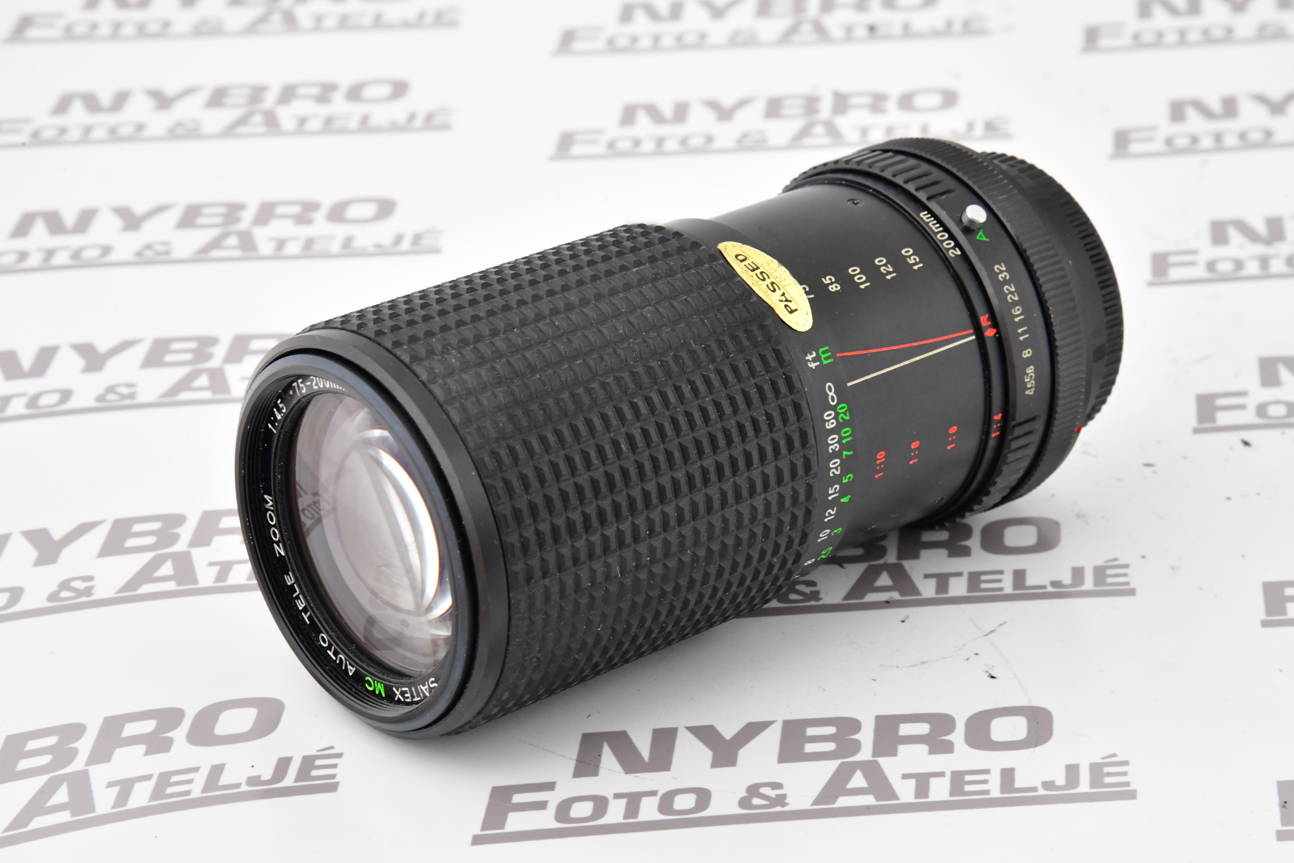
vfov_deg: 11.3
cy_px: 430
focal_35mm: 121
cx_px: 642
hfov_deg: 16.9
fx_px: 4349
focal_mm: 120
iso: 3200
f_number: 18
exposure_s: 1/100
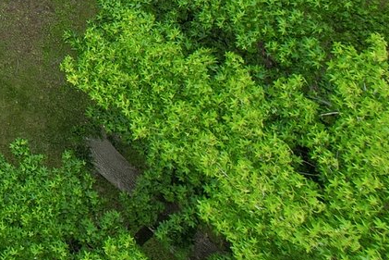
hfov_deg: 14.9
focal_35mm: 107
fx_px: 1157
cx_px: -432
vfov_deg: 10.9
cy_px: -355
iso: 100
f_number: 2.8
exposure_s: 1/640
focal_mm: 8.4
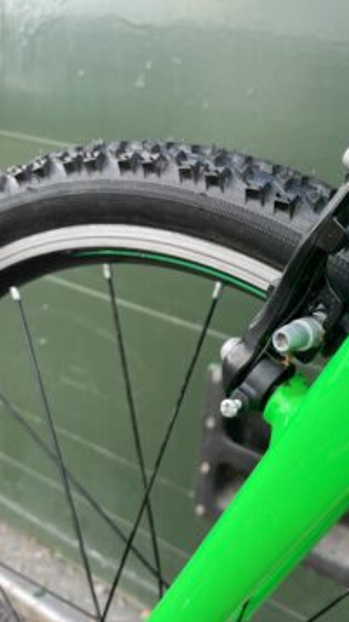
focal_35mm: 38
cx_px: 347
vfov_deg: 52.8
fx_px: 626
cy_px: 311
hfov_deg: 29.2
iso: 40
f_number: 1.6
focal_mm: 5.1
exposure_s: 1/288
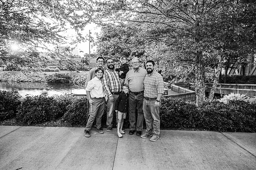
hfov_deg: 73.7
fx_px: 171
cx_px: 128
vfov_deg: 53.2
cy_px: 85
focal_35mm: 24
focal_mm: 24
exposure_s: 1/200
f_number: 3.2
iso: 320
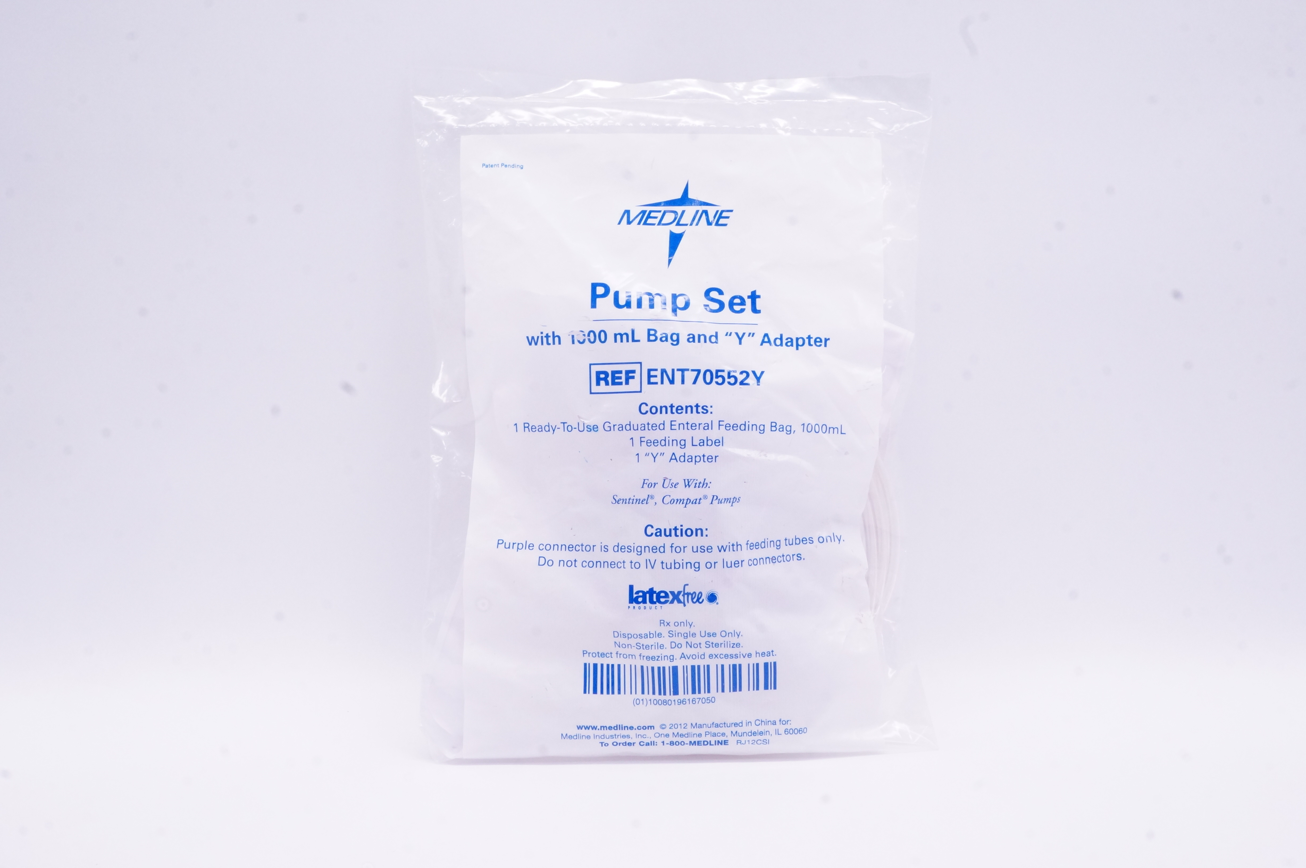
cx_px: 653
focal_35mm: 40
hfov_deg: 48.0
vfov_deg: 32.9
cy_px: 434
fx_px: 1468
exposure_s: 1/25
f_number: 20
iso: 1600
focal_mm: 27
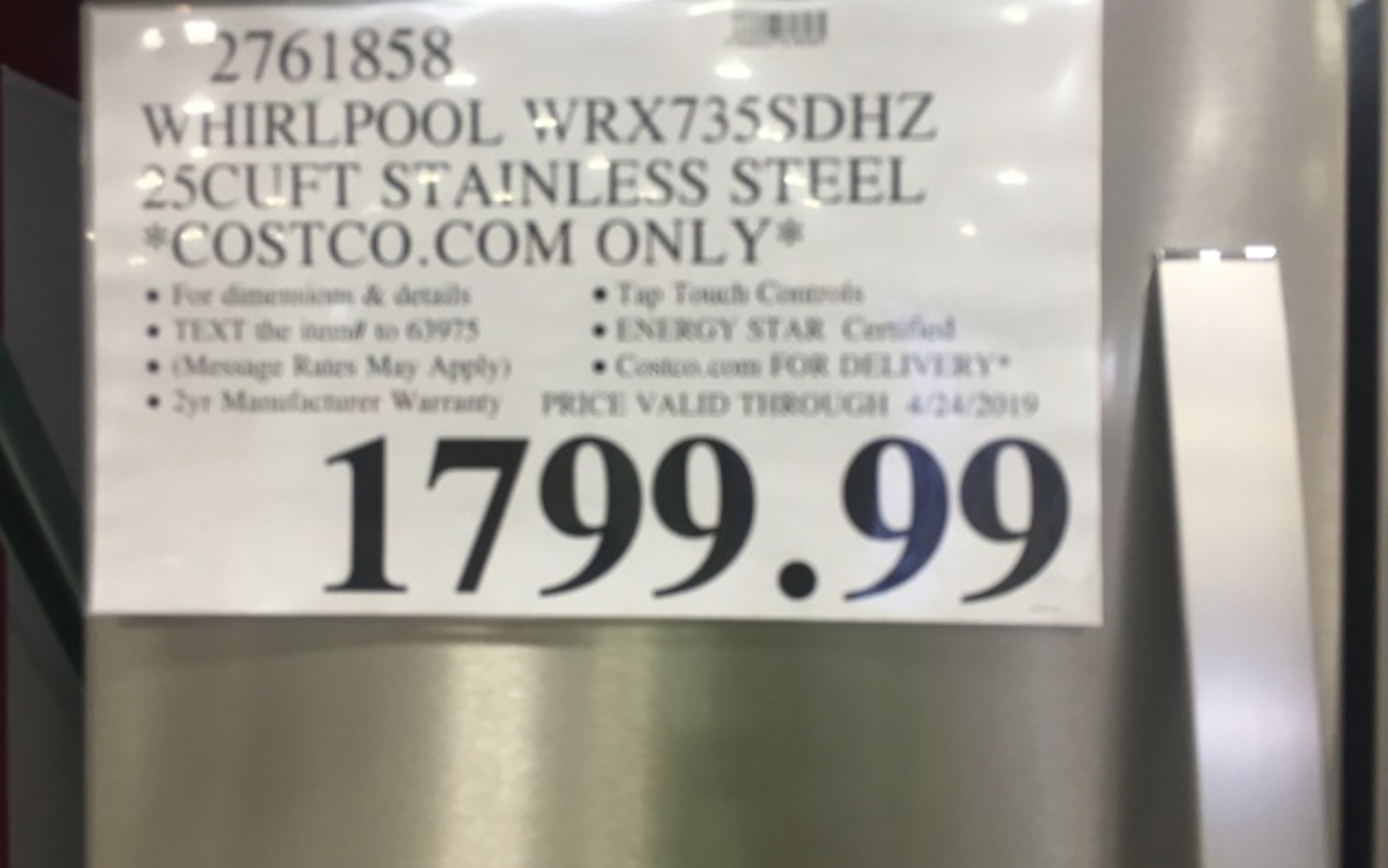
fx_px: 1173
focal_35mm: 31
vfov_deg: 40.6
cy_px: 398
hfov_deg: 61.2
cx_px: 693
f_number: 2.2
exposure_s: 1/30
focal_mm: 4.15
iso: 50
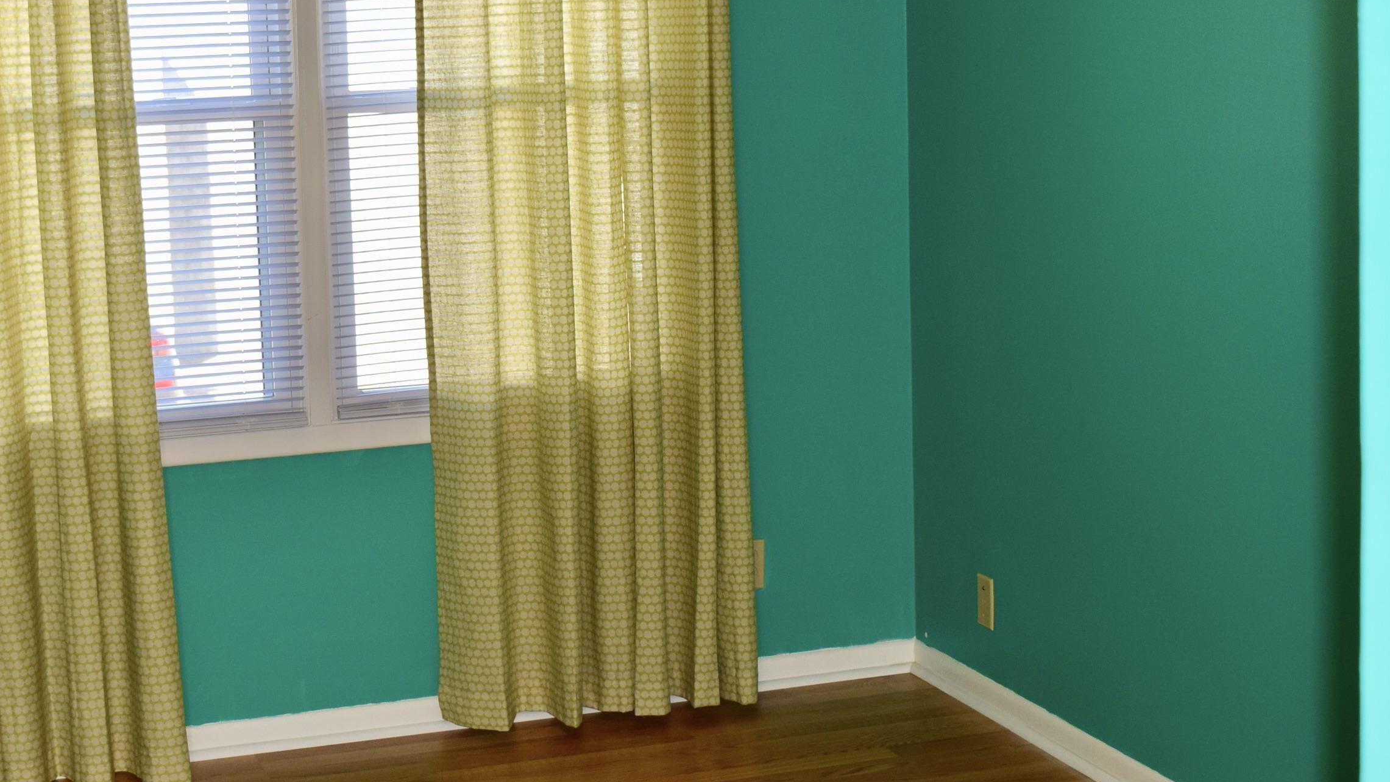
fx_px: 2433
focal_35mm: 66
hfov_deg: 31.8
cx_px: 551
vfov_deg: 18.2
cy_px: 212
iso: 360
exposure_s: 1/125
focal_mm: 32
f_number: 5.6
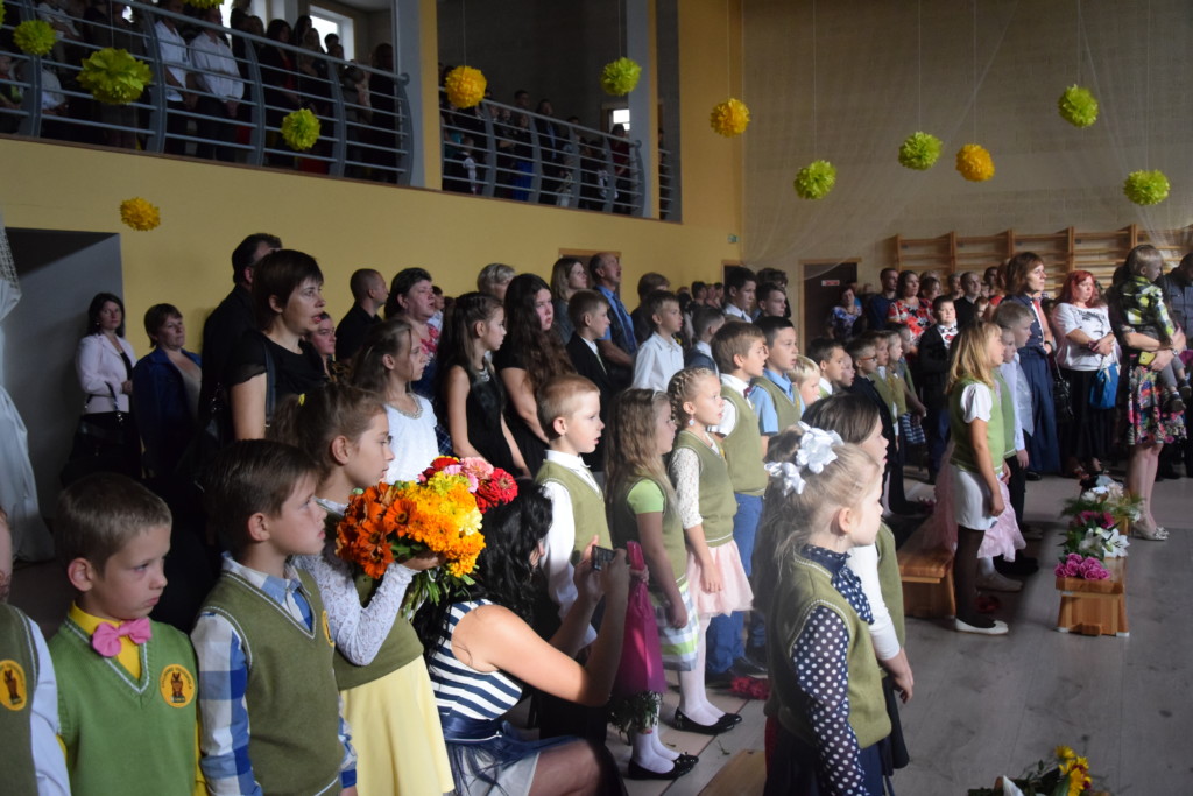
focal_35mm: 36
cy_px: 398
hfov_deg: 53.1
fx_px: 1193
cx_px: 596
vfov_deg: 36.9
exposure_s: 1/500
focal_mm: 24
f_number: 3.8
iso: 3200
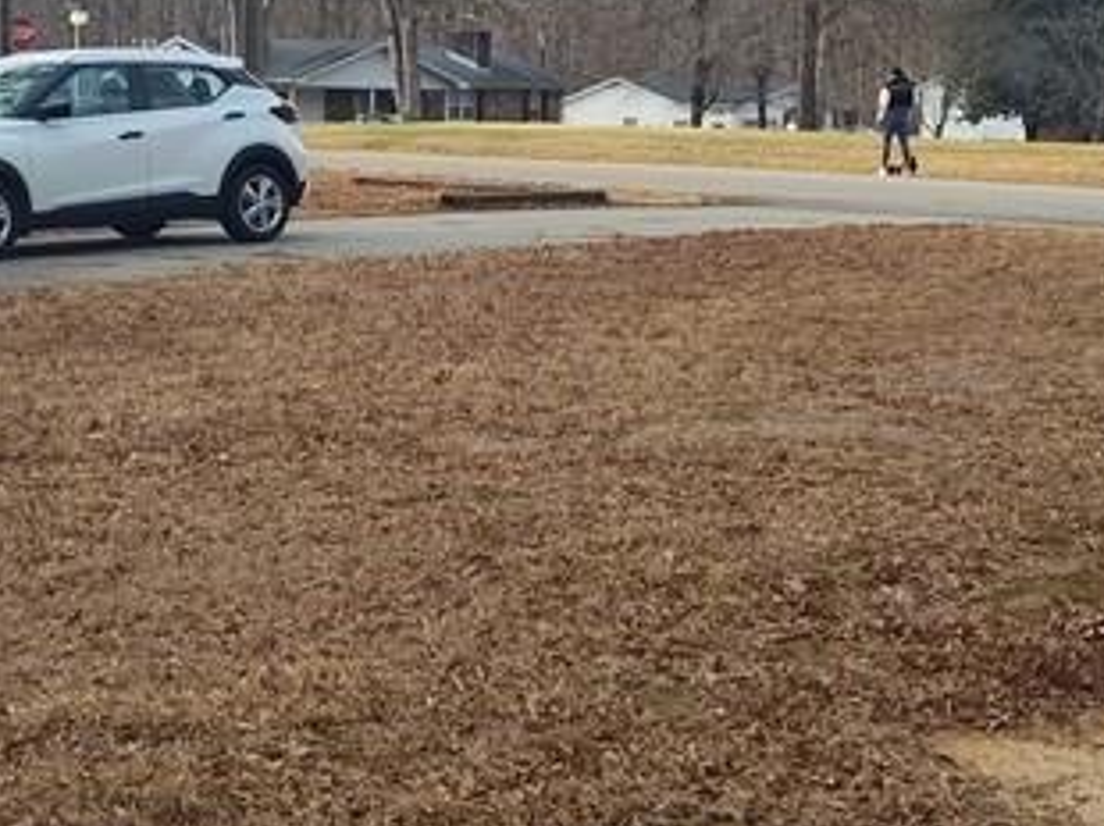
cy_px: 352
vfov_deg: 19.3
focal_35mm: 76
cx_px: 474
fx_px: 2422
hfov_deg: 25.7
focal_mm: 5.56
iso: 100
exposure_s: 1/446
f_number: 1.8
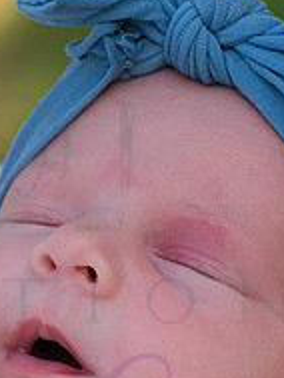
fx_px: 3256
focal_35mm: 298
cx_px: 20
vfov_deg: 6.6
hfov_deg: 5.0
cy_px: 392
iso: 400
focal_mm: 101
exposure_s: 1/320
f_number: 7.1
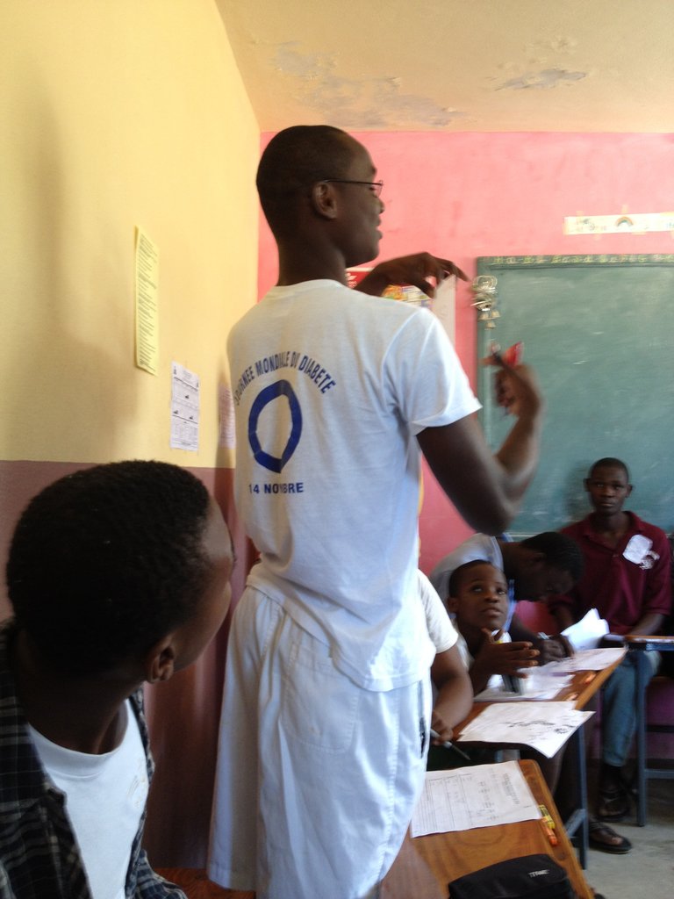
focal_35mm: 35
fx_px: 909
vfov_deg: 52.6
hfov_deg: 40.7
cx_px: 337
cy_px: 450
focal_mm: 4.28
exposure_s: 1/20
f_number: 2.4
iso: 100
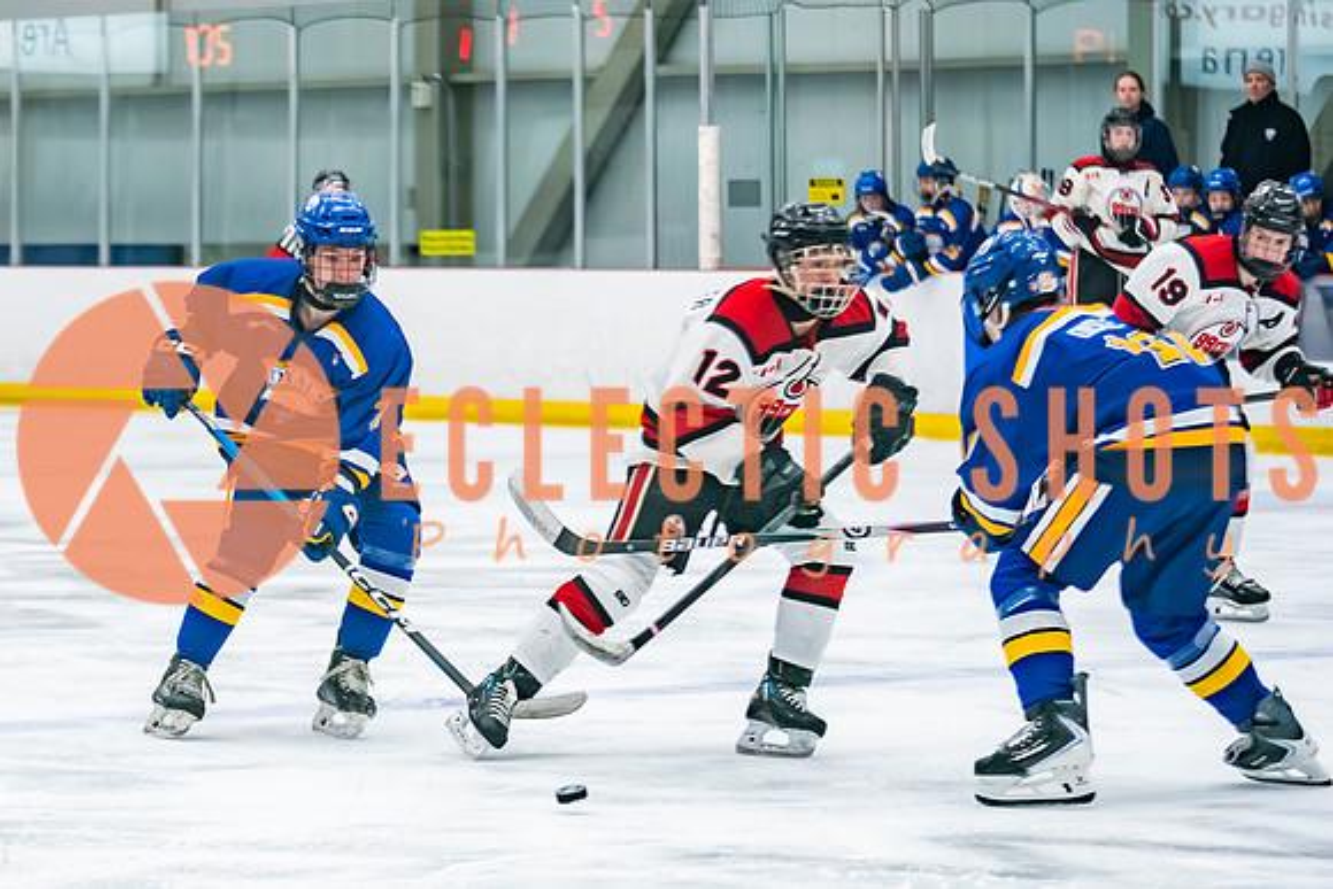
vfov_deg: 7.7
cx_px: 185
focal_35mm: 179
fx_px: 6617
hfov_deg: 11.4
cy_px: 455
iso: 1600
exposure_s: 1/640
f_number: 2.8
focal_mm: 95
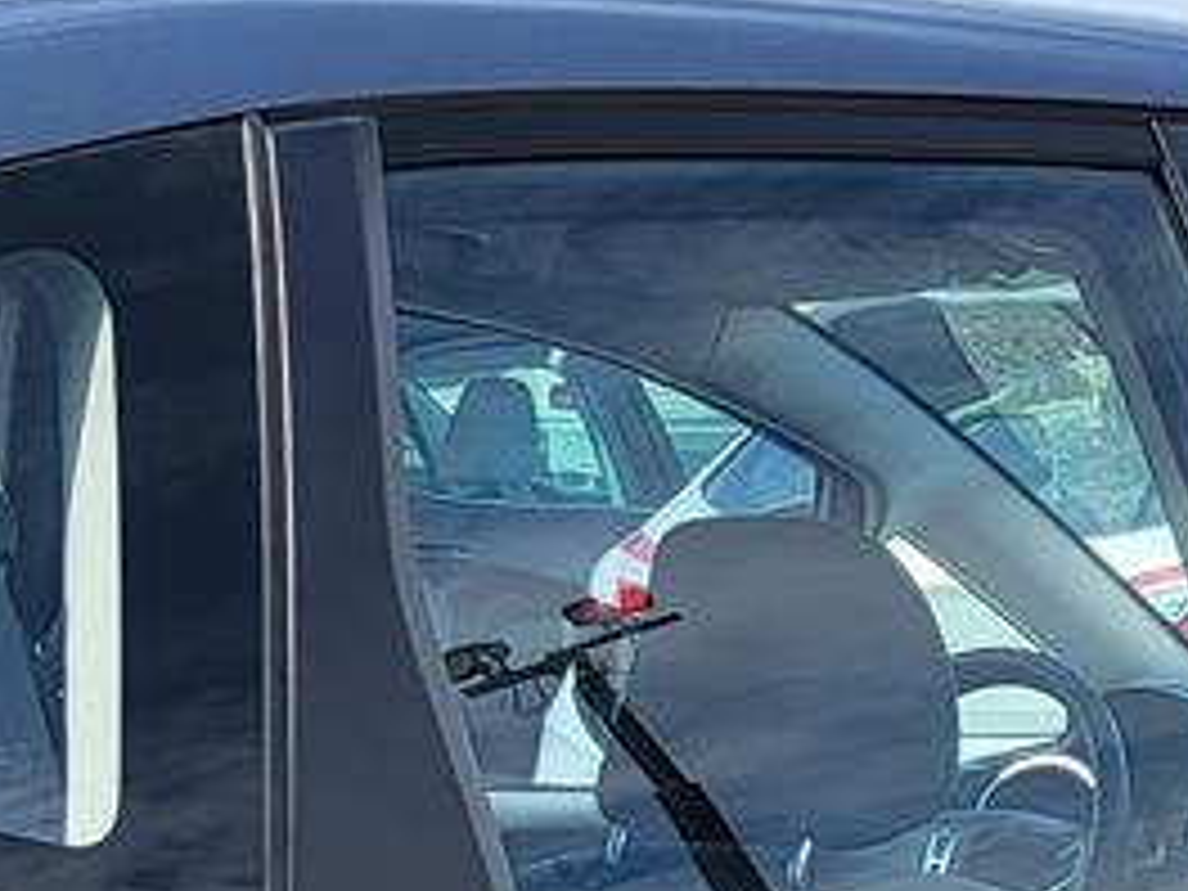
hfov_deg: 15.6
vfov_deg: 10.7
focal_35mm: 126
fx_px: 4324
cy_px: 1854
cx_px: 459
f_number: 1.8
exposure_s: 1/1723
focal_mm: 5.4
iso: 40
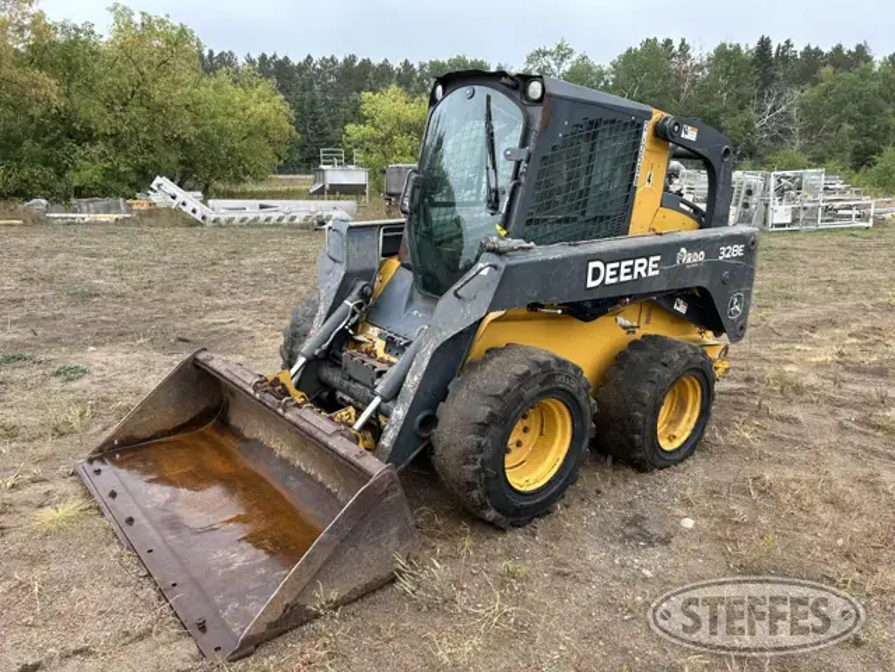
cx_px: 448
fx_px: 672
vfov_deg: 53.1
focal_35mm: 26
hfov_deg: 67.3
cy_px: 336
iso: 50
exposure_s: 1/416
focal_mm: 5.7
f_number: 1.5
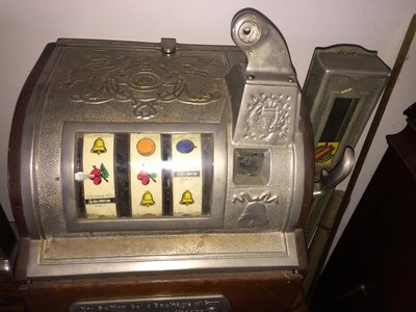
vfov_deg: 48.2
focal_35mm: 29
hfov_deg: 61.7
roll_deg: -6.2
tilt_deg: -41.8
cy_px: 156
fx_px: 349
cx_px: 208
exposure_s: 1/30
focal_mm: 4.15
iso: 40
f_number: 2.2
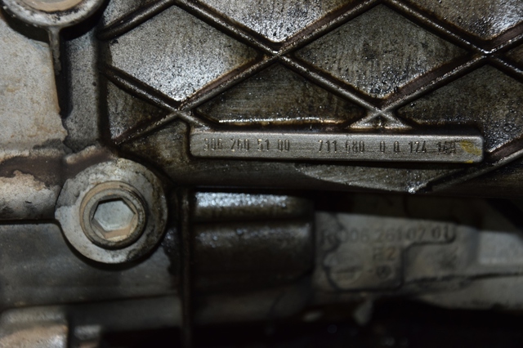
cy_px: 174
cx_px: 262
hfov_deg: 19.5
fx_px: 1525
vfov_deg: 13.0
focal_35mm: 105
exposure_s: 1/60
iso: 800
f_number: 5.3
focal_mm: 70
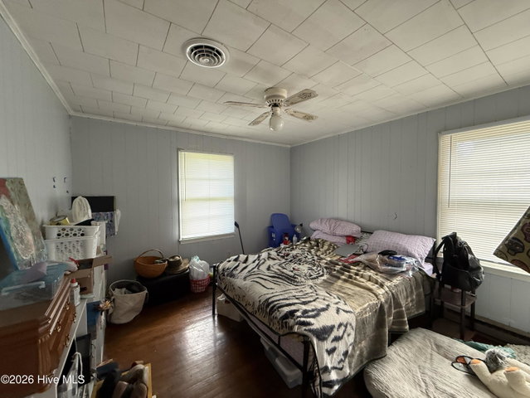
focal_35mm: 14
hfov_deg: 102.0
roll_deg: +0.9
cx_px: 265
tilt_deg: +0.5
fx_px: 214
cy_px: 199
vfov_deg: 85.7
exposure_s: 1/99
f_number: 2.2
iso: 320
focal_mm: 2.22
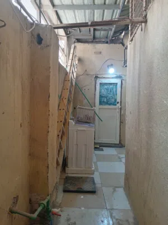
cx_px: 84
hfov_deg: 51.3
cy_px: 112
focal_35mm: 27
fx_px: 175
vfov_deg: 65.4
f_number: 1.8
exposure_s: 1/33.3
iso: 213
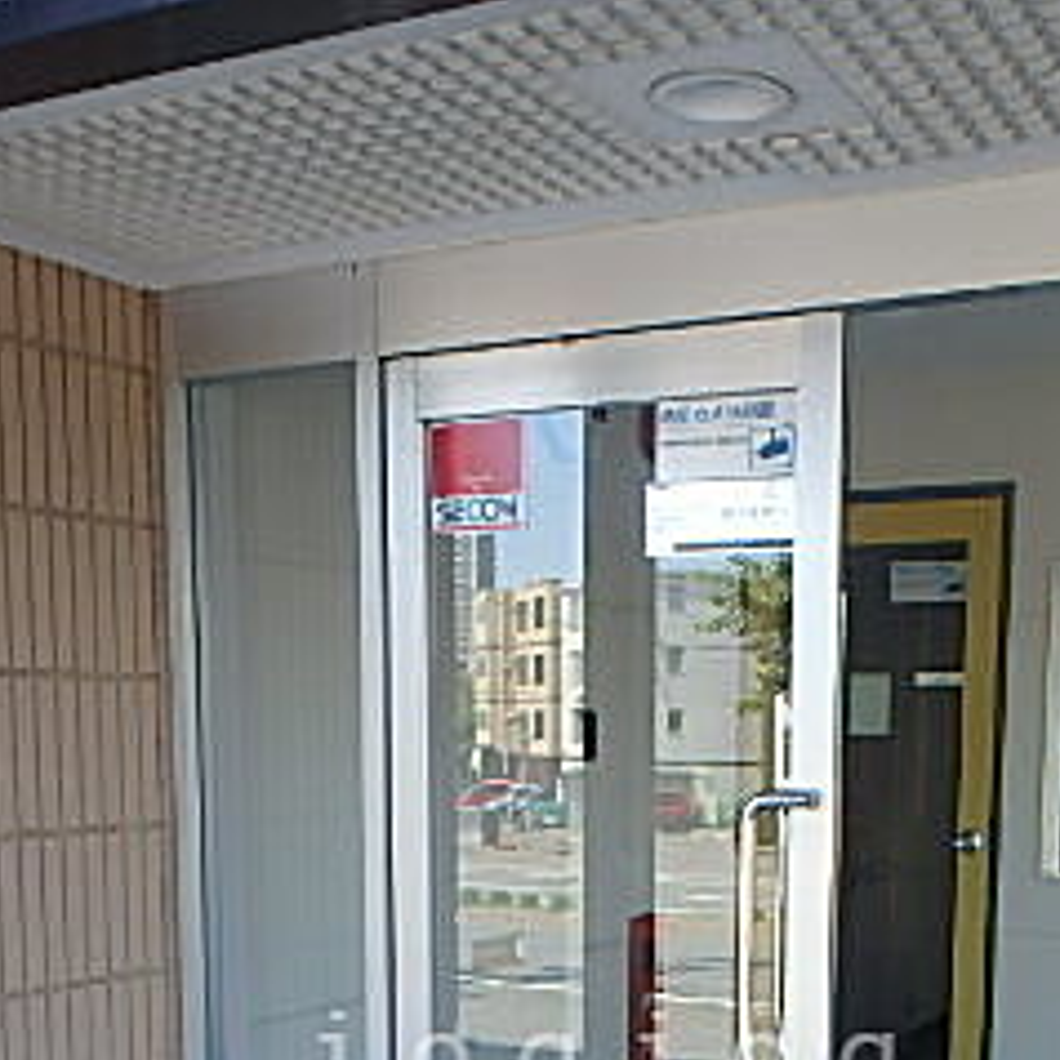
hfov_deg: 34.0
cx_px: 615
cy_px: 1064
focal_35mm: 50
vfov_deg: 31.4
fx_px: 1732
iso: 125
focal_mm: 3.7
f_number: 3.5
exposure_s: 1/125
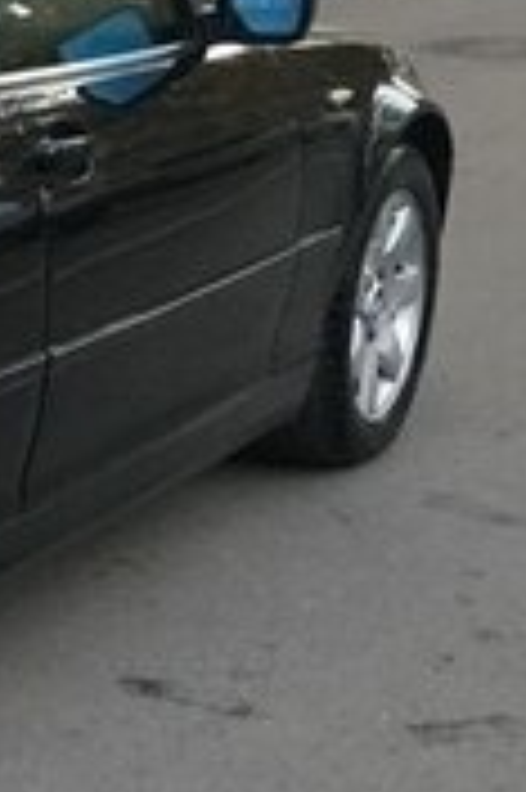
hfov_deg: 10.3
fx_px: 2481
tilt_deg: -16.9
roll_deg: +2.9
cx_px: -796
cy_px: 542
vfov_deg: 18.1
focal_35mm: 113
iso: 125
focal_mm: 4.15
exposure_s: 1/33
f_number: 2.2
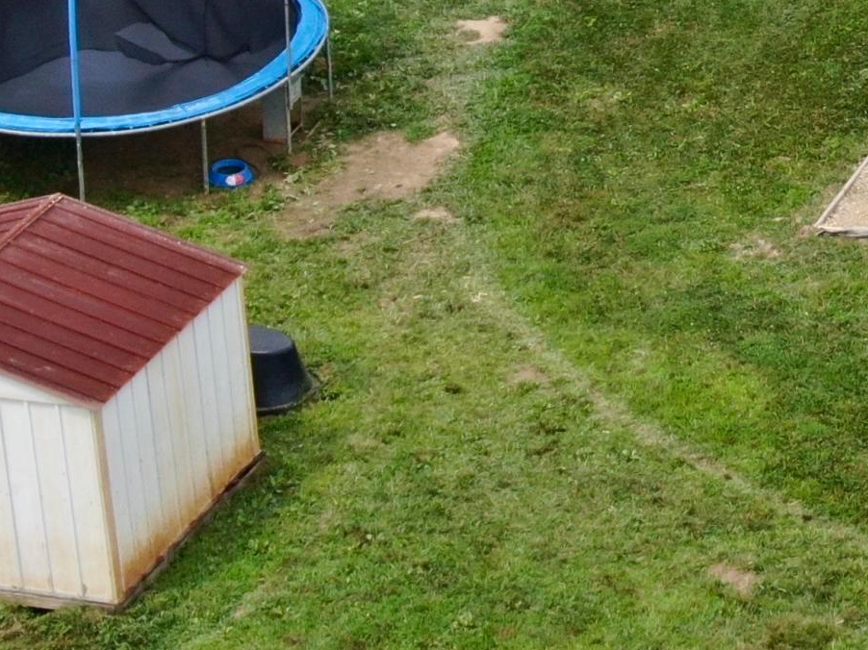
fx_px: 3835
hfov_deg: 12.4
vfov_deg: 9.5
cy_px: -239
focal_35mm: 153
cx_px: 1210
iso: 100
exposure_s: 1/400
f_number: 3.7
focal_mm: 8.23
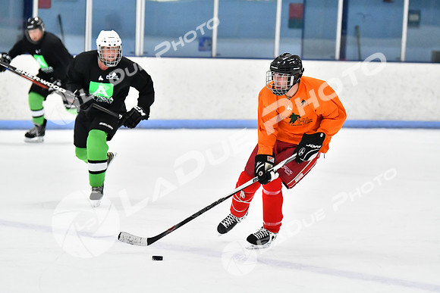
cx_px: 220
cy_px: 146
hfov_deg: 10.5
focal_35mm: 195
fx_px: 2384
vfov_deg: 7.0
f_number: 2.8
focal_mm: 130
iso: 6400
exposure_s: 1/1250
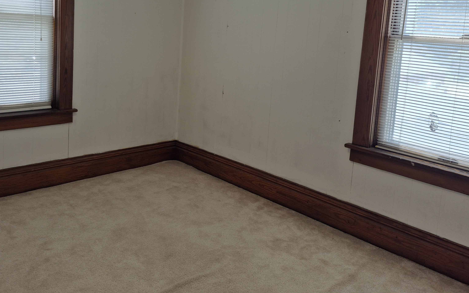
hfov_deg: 59.3
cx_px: 194
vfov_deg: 38.8
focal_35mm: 32
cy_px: 90
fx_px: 409
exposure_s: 1/206
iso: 25
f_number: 1.8
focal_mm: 5.4
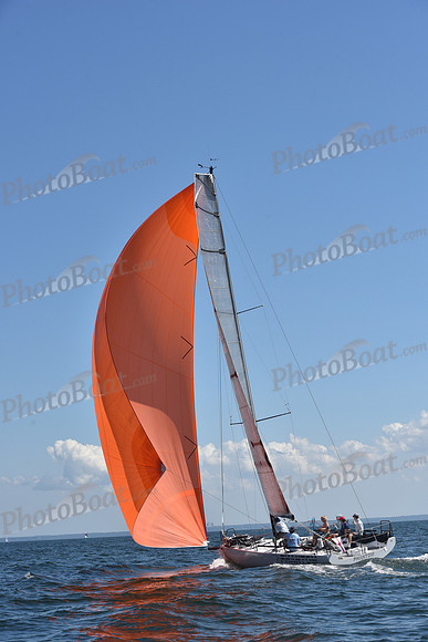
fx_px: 1247
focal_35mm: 70
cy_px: 321
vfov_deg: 28.8
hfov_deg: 19.5
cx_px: 214
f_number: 10
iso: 320
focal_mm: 70
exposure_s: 1/1250
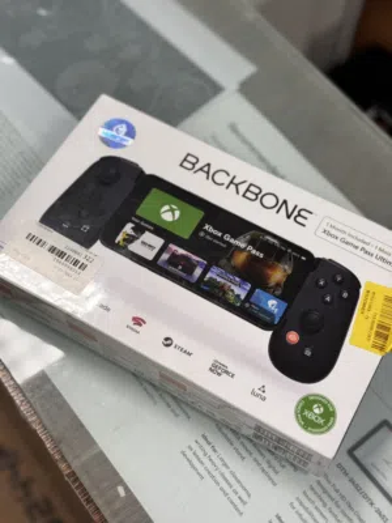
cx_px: 196
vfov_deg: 39.7
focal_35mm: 48
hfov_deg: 30.3
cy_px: 262
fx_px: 725
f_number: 1.78
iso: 64
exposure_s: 1/461
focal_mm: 6.76
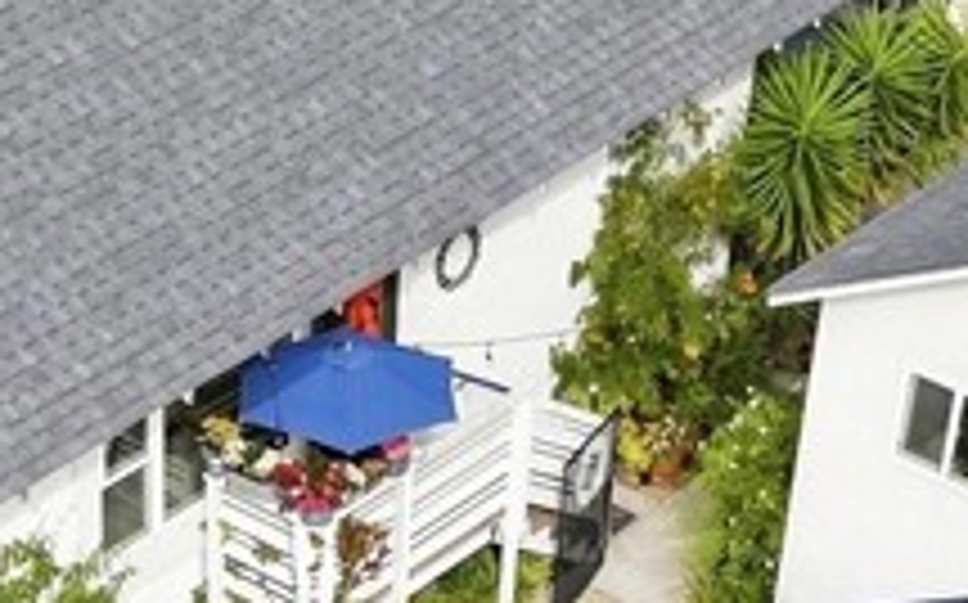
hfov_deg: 17.1
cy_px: 1253
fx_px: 3190
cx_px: 207
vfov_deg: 9.9
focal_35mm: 121
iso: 110
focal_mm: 12.3
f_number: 2.8
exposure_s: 1/1250
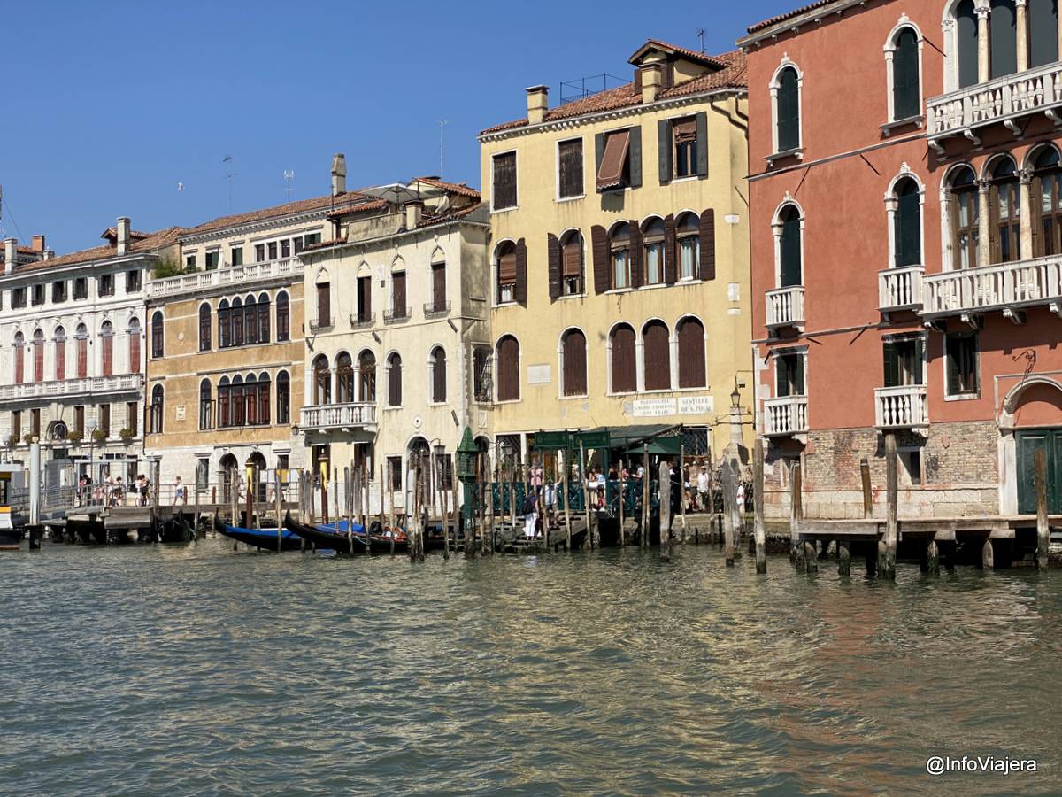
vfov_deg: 28.0
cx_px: 531
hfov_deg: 36.8
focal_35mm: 52
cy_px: 398
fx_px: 1595
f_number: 2
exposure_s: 1/1916
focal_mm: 6
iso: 20
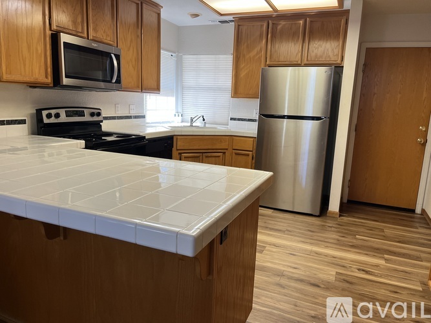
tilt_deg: -11.3
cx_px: 216
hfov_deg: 67.3
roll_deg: -2.4
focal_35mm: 26
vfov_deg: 53.0
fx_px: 324
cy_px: 162
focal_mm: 5.1
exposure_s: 1/120
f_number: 1.6
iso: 100
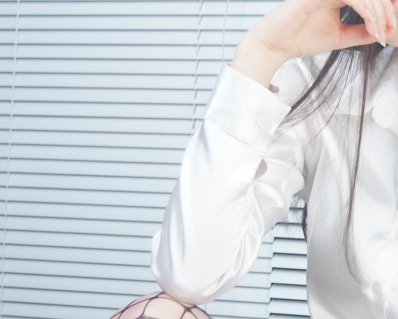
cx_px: 449
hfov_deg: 12.8
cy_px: 188
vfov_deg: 10.5
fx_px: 1732
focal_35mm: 147
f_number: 5.6
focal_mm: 40
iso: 800
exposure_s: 1/125
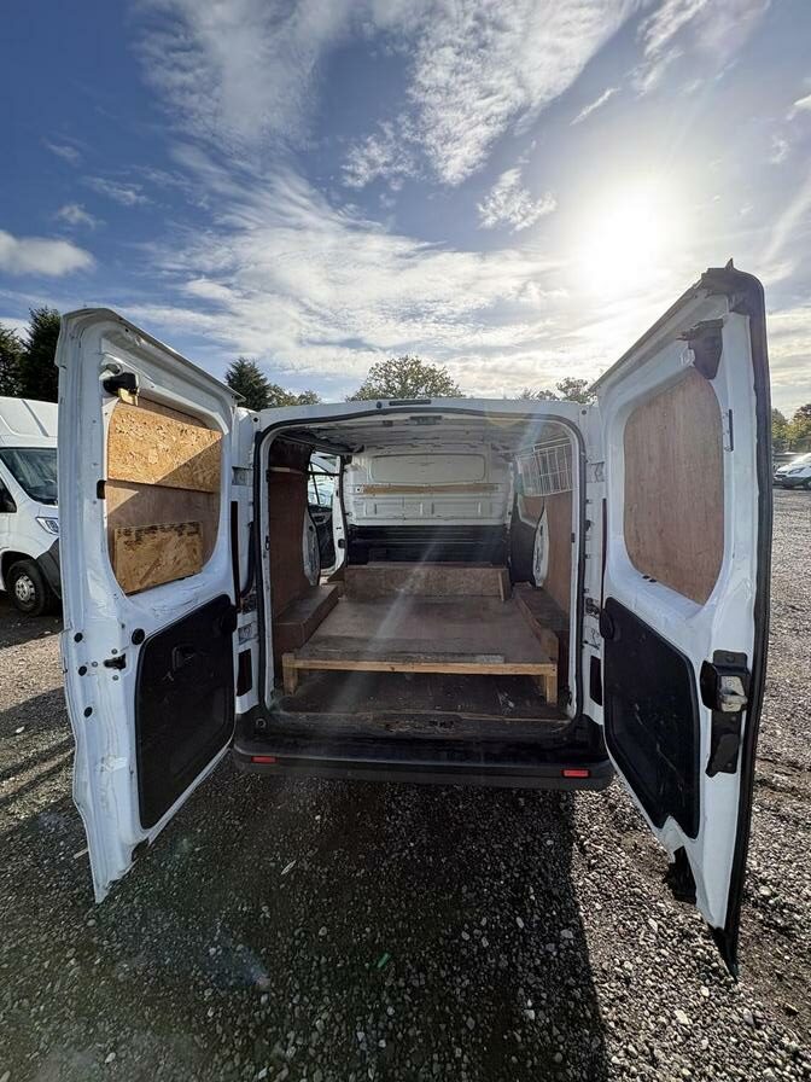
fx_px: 437
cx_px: 406
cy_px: 541
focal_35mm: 14
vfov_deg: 102.1
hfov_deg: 85.7
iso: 40
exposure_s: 1/713
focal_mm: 2.22
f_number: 2.2
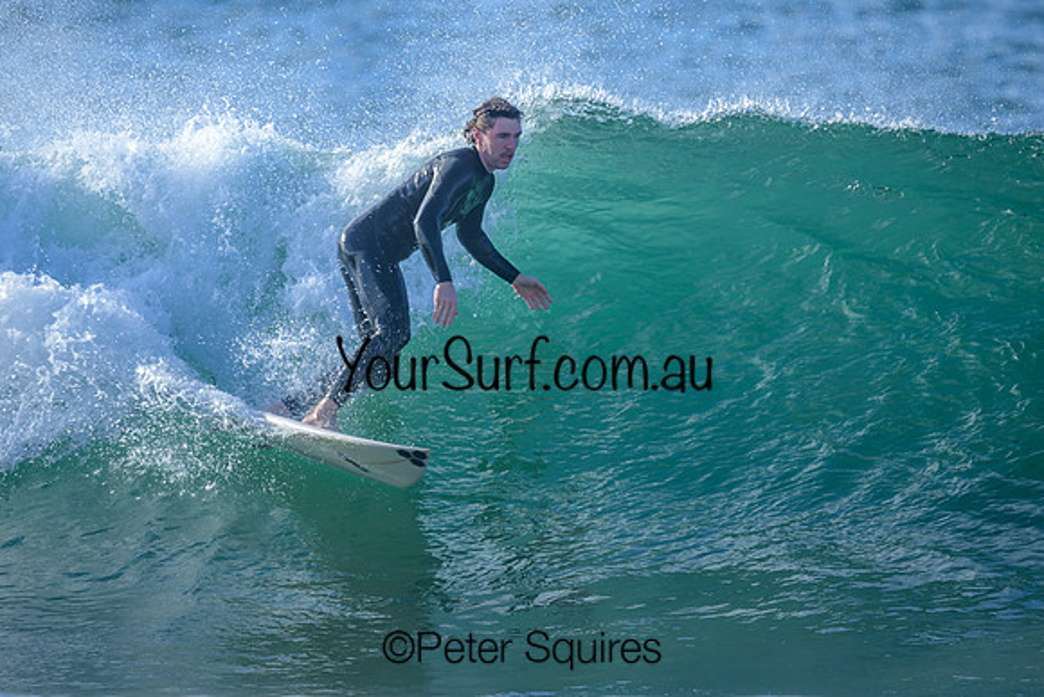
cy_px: 271
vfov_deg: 1.3
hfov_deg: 1.9
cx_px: 492
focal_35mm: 1100
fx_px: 31902
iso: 64
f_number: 6.3
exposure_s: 1/400
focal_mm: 800
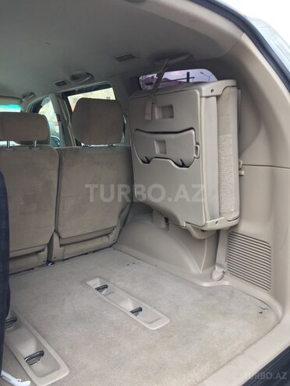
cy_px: 193
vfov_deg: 61.7
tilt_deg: -11.4
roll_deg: +0.6
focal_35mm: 29
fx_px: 324
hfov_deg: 48.2
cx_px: 145
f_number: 2.2
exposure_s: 1/50
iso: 40
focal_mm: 4.15
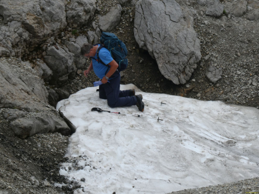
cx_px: 130
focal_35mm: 160
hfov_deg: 12.4
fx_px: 1197
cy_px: 97
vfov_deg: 9.3
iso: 80
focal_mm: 28.7
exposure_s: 1/160
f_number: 5.5
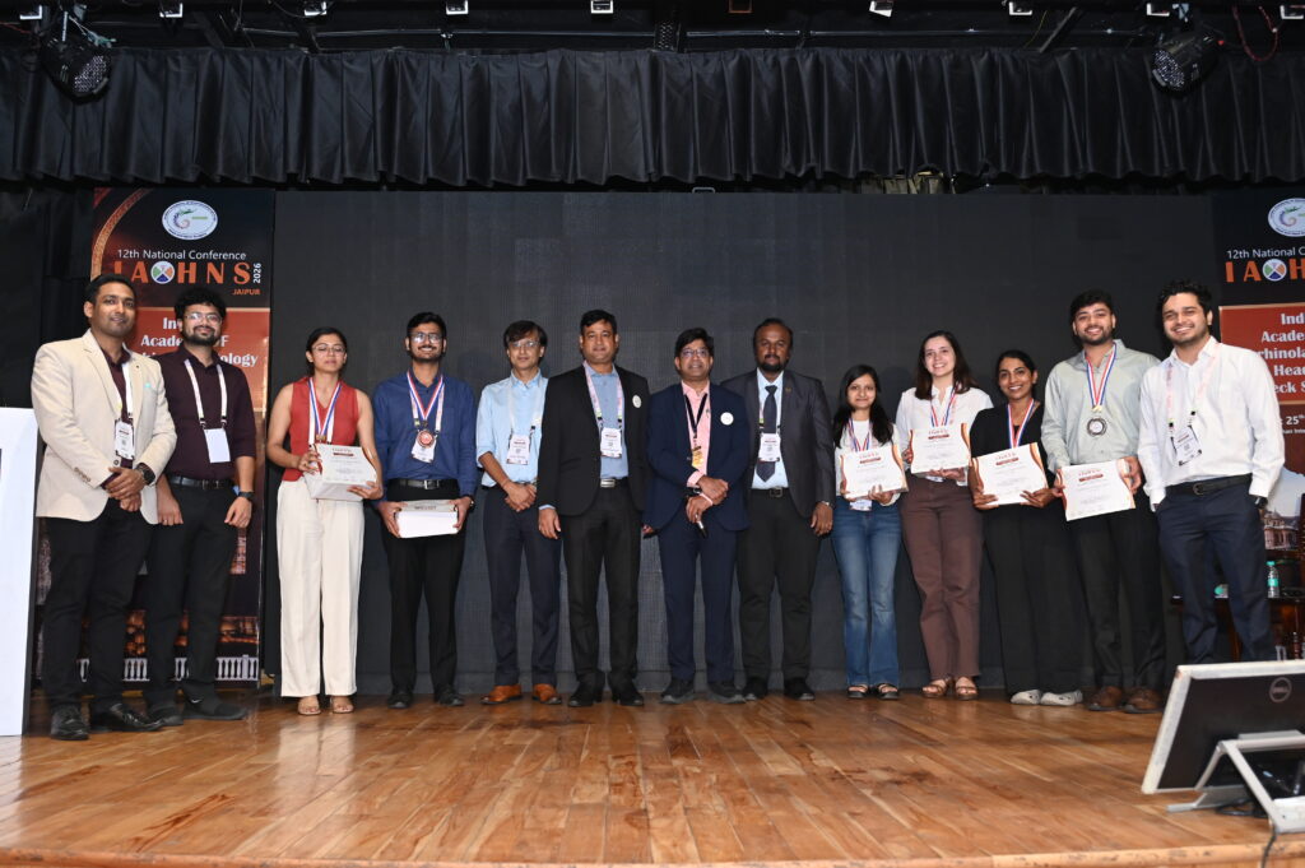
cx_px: 652
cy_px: 434
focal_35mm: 33
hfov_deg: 57.3
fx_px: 1195
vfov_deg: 39.9
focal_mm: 33
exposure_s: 1/125
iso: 1000
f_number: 4
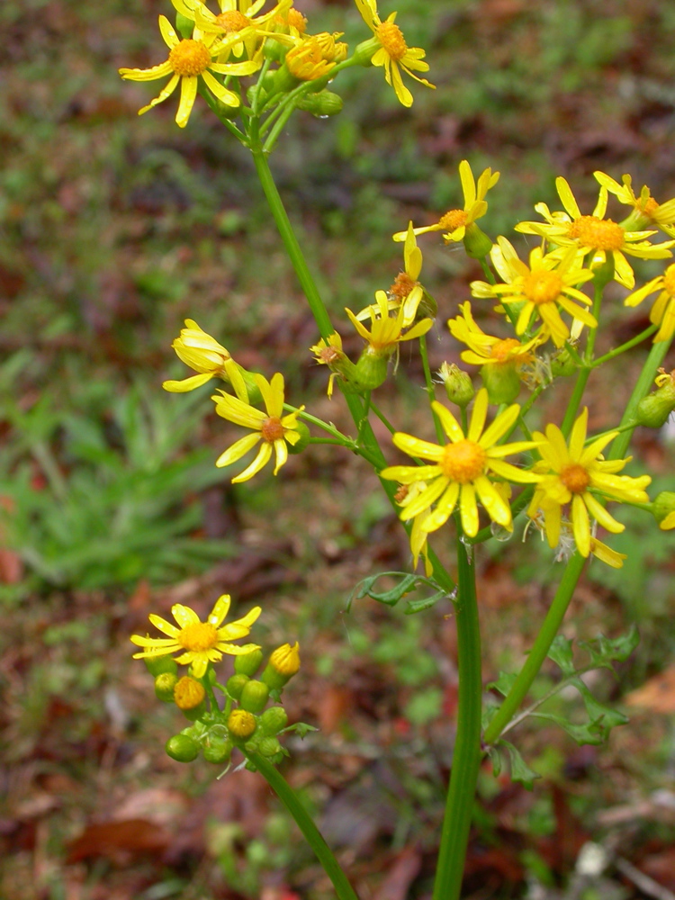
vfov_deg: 25.0
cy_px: 450
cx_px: 338
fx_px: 2028
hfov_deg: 18.9
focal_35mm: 78
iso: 100
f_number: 5
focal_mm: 16.2
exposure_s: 1/65.5
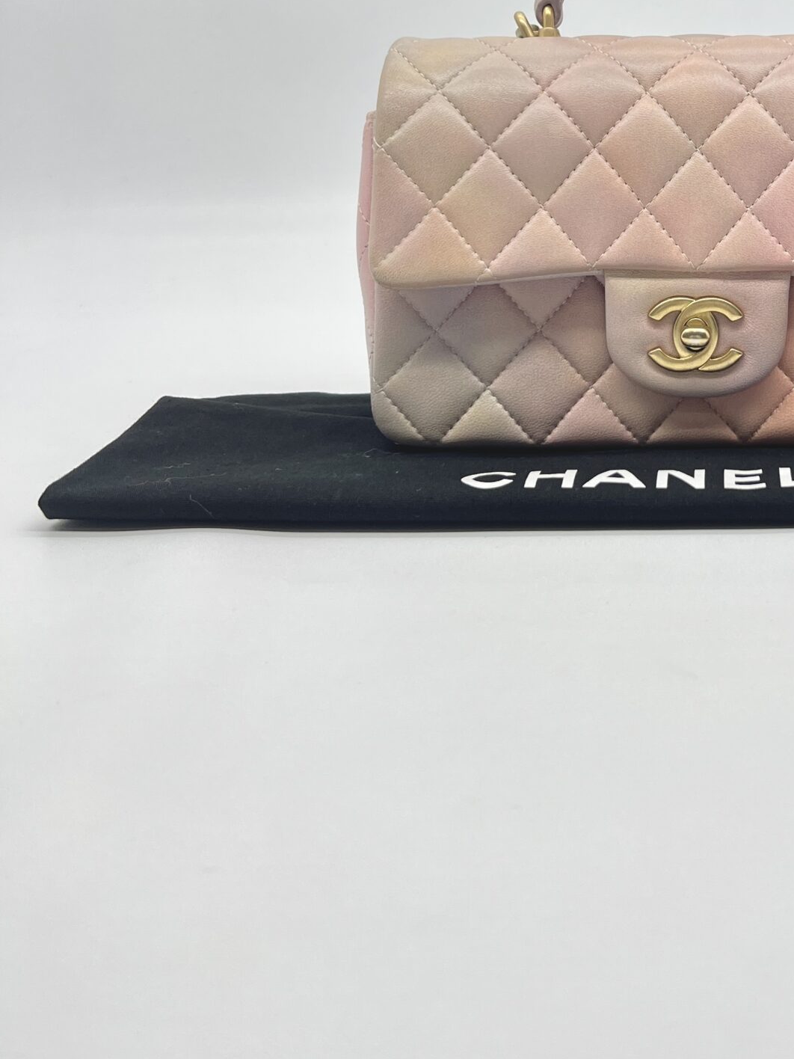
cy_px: 210
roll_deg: -0.3
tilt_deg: -7.0
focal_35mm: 47
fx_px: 1437
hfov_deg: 29.6
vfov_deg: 38.9
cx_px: 712
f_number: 1.5
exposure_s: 1/160
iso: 40
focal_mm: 5.7
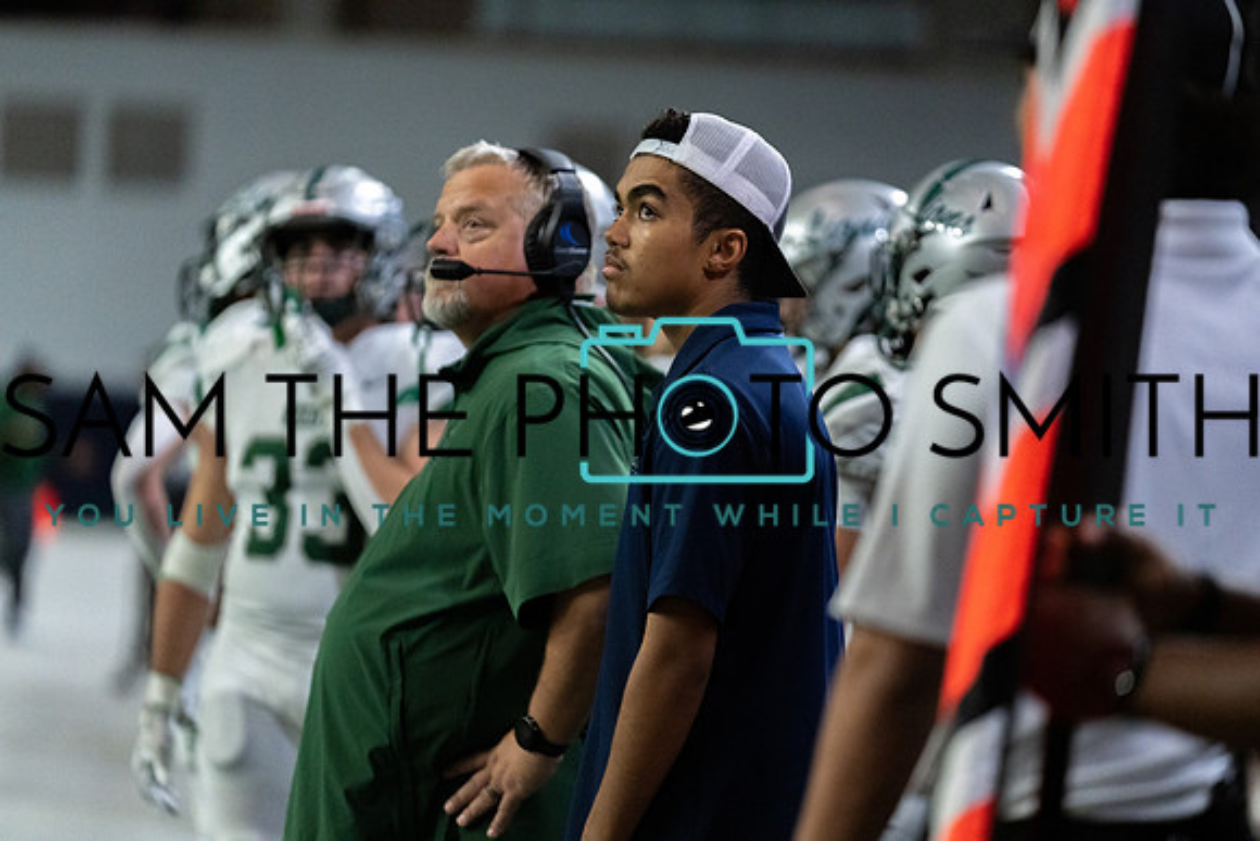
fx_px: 7001
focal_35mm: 200
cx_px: 630
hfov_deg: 10.3
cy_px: 420
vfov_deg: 6.9
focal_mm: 200
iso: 5000
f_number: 2.8
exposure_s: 1/1250
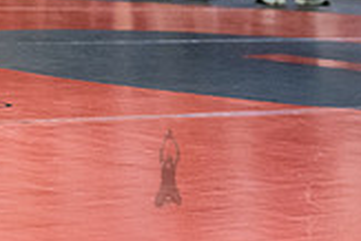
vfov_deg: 8.4
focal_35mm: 160
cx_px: -261
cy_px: -154
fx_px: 1606
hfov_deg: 11.9
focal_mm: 45
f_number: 3.2
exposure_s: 1/500
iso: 8000
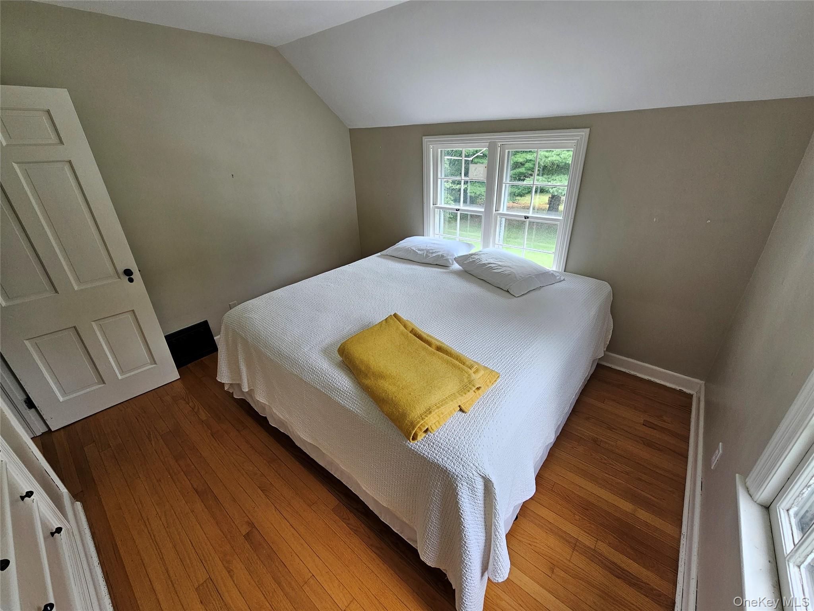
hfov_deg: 106.2
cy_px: 306
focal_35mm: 13
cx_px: 407
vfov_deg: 89.9
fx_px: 306
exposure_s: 1/120
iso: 80
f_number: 2.2
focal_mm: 2.2
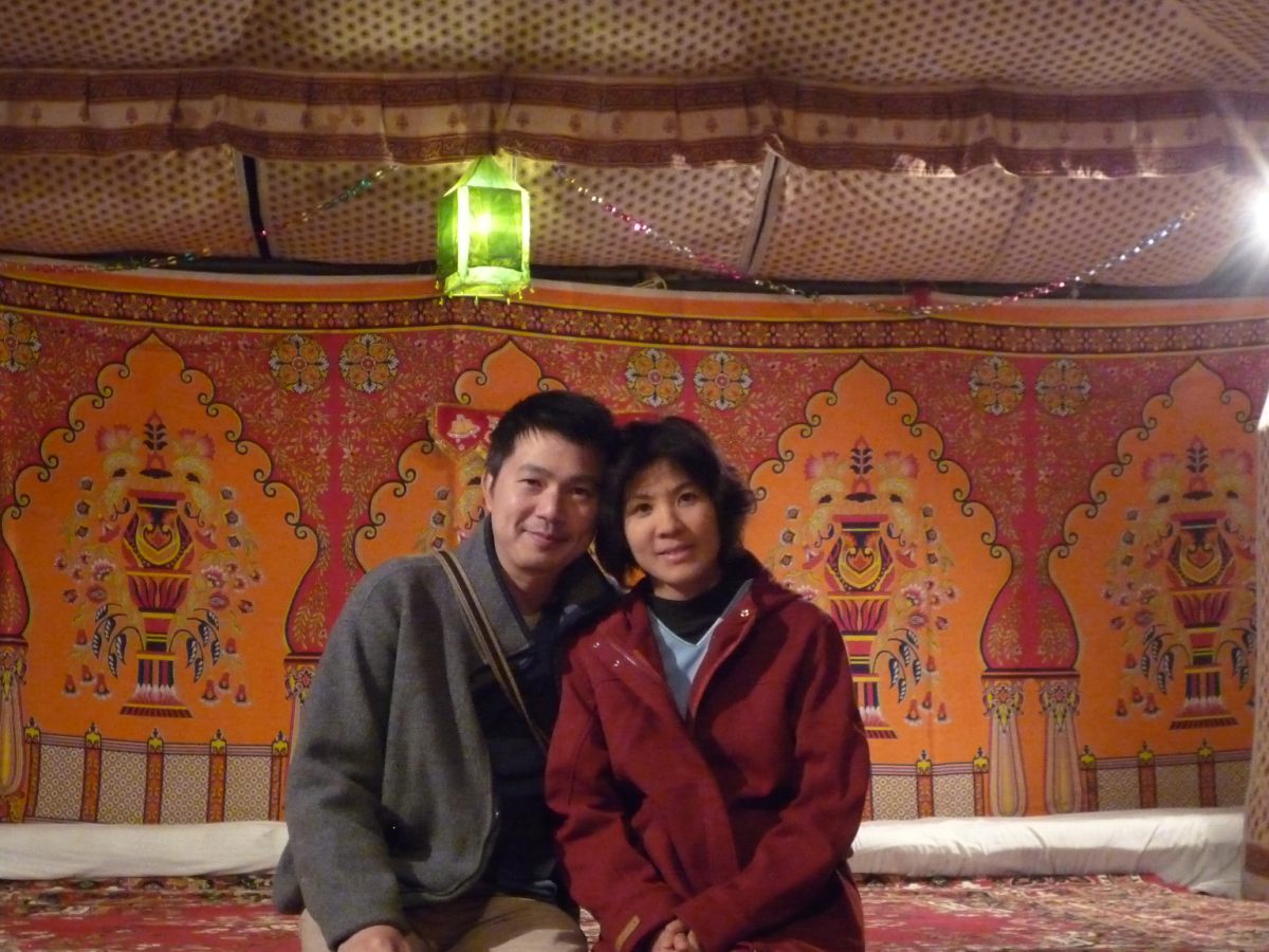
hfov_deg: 29.0
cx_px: 634
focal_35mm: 67
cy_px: 476
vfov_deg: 21.9
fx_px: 2456
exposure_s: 1/5
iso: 800
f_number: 4.5
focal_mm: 9.9
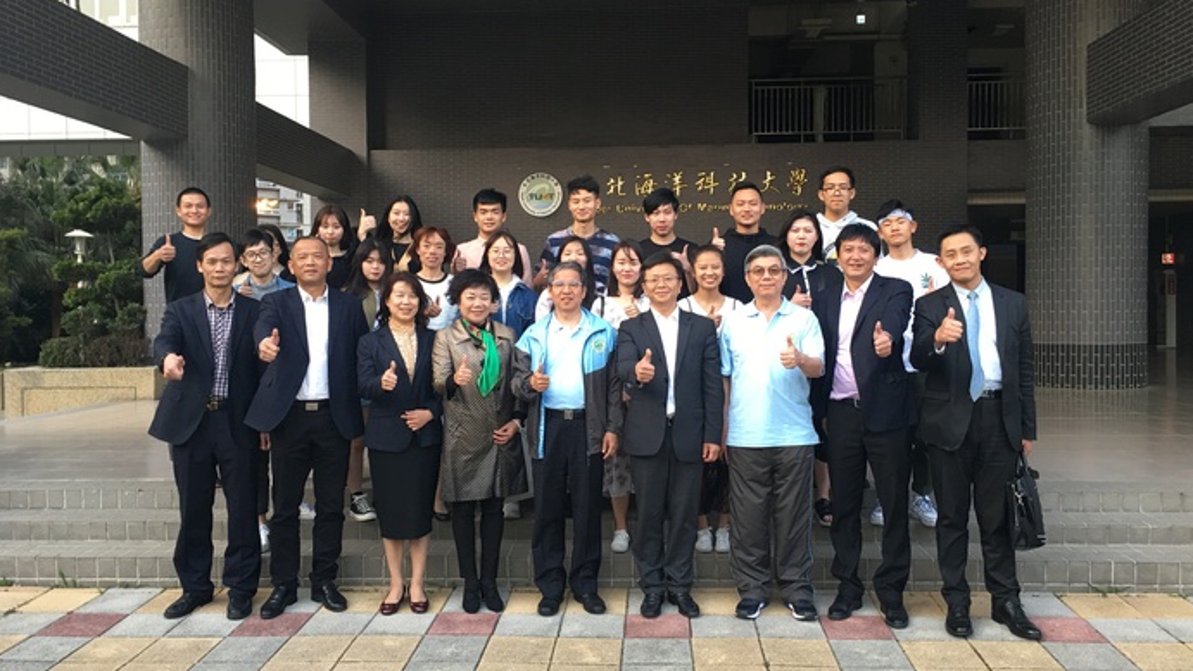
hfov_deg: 61.0
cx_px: 594
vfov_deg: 36.7
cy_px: 330
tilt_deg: -0.5
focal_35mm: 32
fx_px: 1012
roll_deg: +0.0
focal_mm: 4.15
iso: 32
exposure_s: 1/30
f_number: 2.2
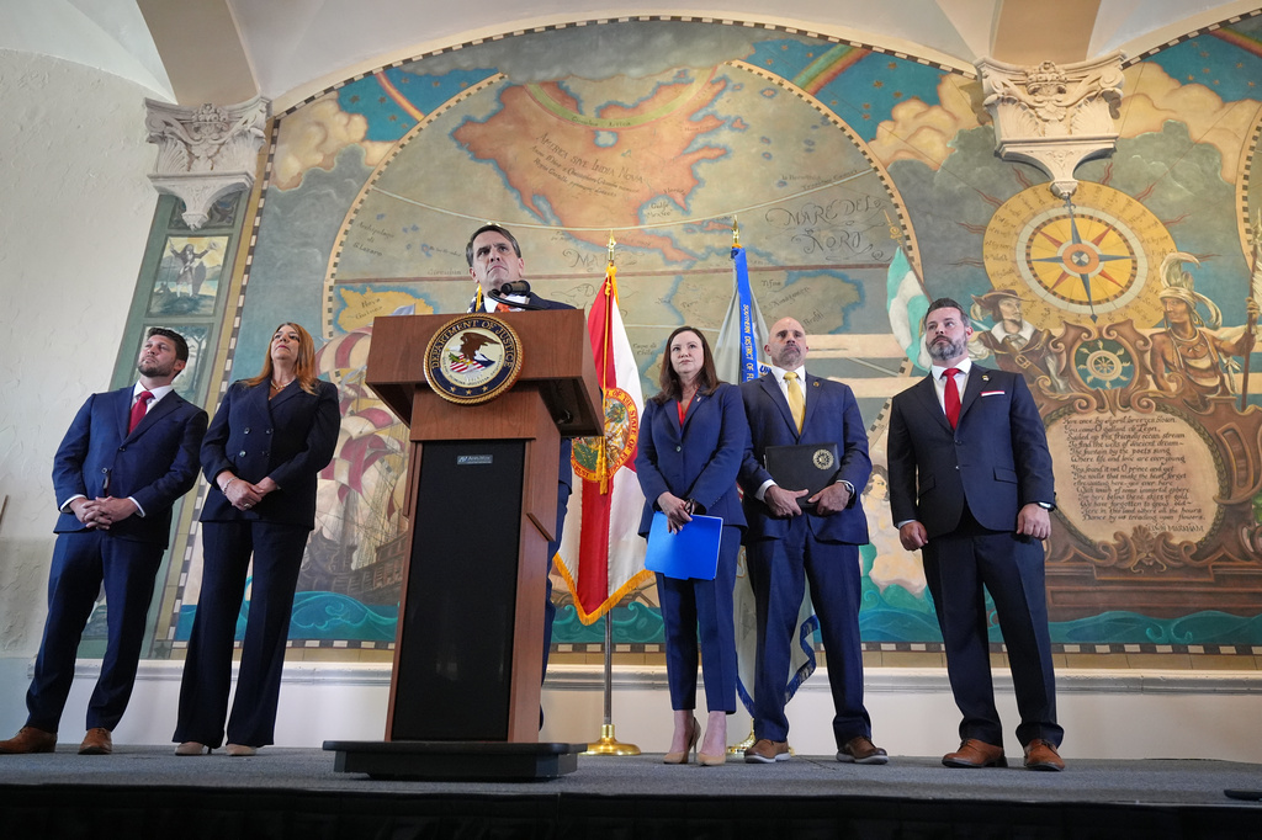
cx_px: 631
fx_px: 806
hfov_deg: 76.1
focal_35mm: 23
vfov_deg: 55.1
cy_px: 420
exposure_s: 1/400
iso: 4000
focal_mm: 23
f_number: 2.8
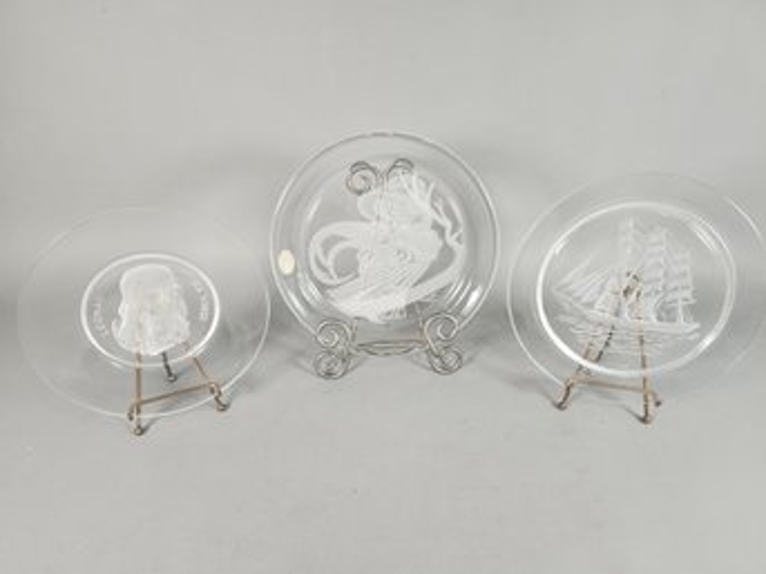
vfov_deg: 58.8
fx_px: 509
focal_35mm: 23
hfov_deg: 73.9
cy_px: 287
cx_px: 383
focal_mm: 5.54
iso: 200
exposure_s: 1/120
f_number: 1.8
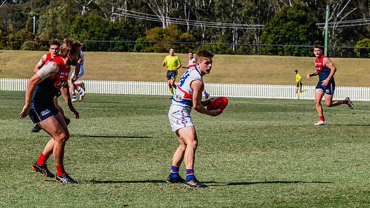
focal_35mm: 205
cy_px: 87
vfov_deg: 5.9
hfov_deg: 10.5
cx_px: 204
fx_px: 2008
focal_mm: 170
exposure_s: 1/2000
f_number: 11
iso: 800
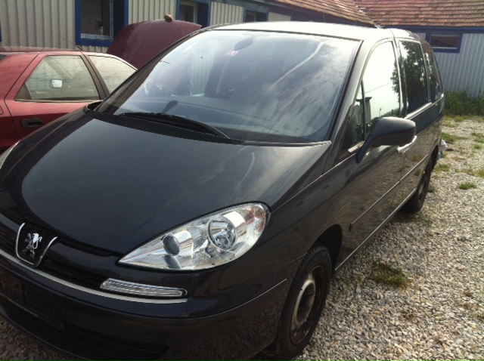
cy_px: 180
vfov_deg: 40.6
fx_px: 489
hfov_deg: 52.7
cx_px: 242
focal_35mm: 35
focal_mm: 3.85
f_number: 2.8
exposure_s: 1/591
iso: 80
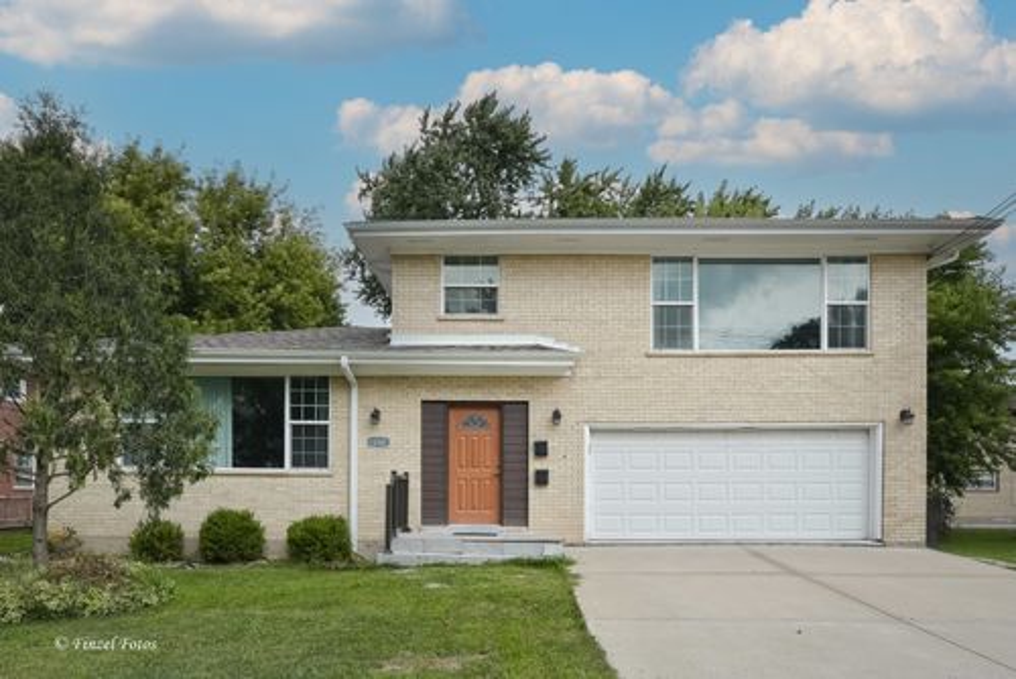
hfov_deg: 76.1
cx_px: 508
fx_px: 649
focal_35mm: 23
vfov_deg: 55.2
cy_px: 340
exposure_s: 1/160
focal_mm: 23
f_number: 11
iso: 400
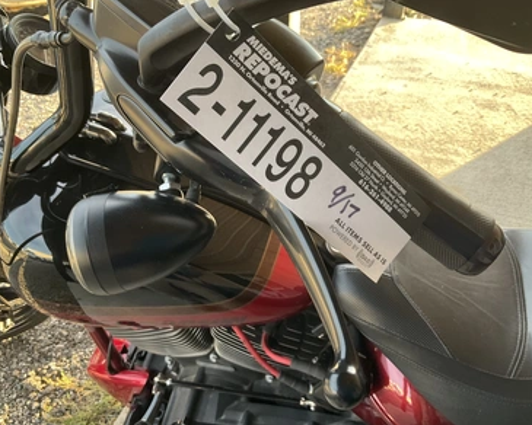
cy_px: 214
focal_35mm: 31
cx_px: 248
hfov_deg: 57.1
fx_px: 488
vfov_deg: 47.1
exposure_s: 1/90
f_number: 1.8
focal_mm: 3
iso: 64
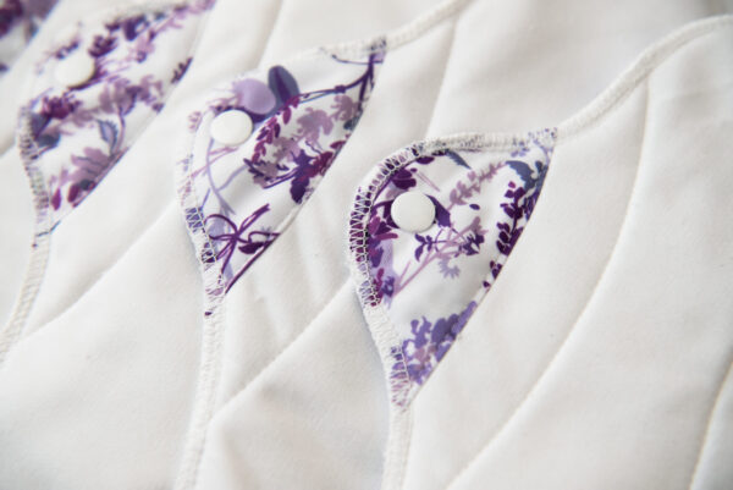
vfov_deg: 29.9
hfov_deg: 43.6
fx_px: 917
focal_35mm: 45
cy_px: 245
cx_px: 366
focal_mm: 45
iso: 640
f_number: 4
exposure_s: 1/125
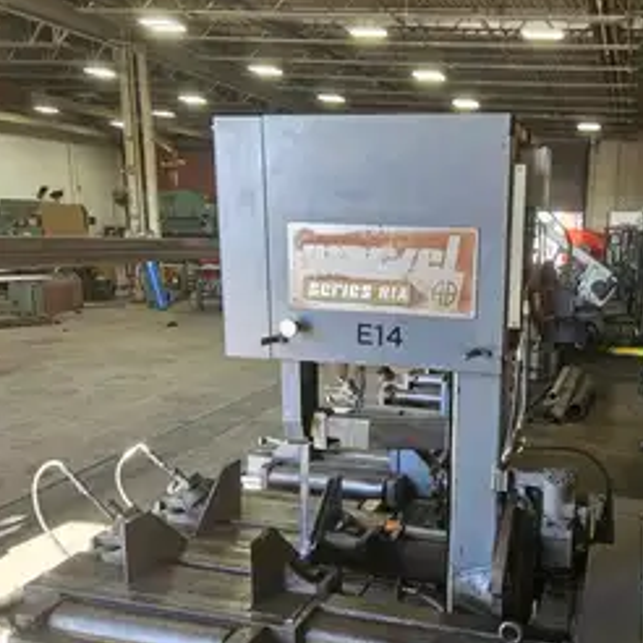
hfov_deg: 48.1
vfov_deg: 49.6
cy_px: 369
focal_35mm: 33
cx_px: 470
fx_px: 694
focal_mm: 5.4
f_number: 1.8
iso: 100
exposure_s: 1/180
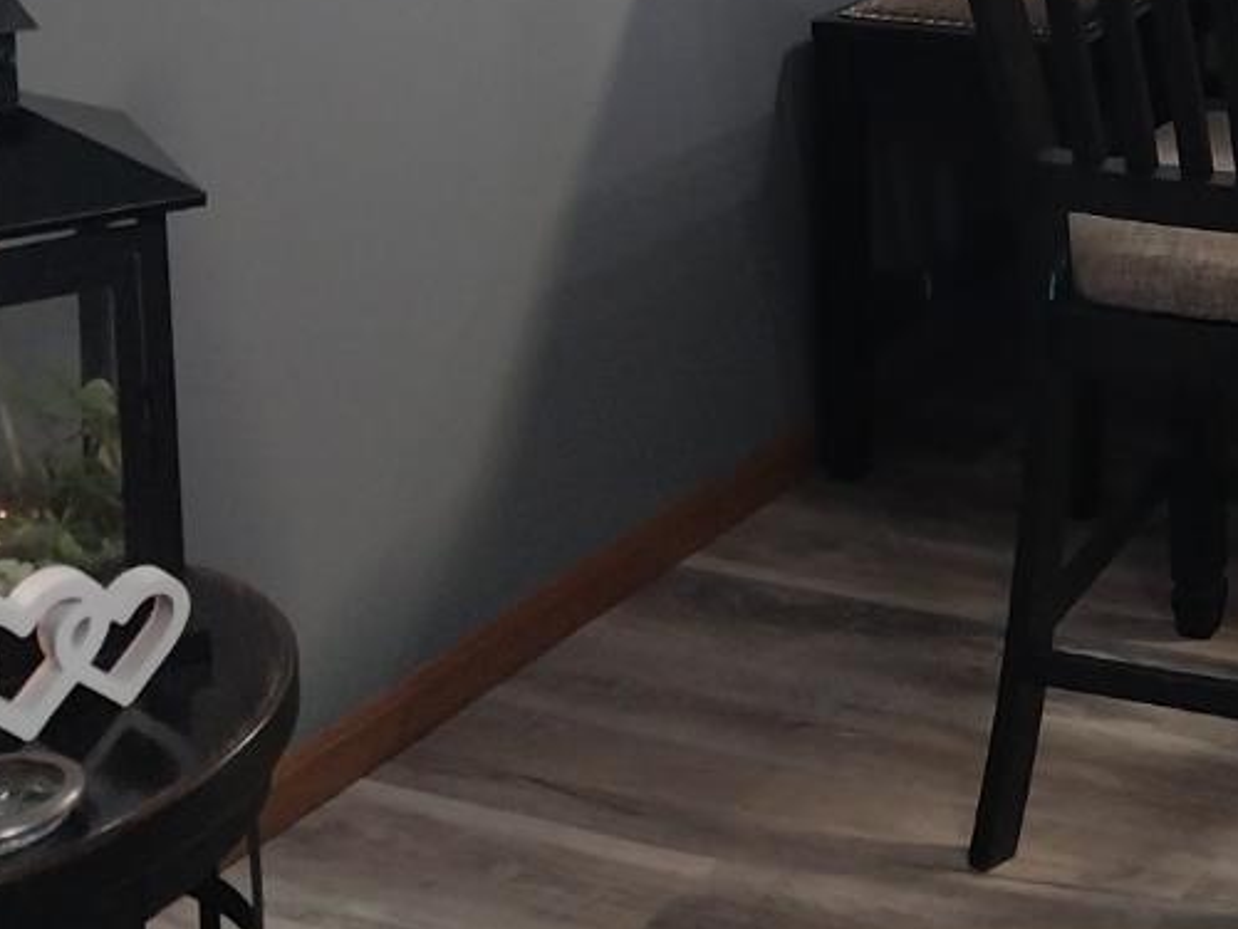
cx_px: 1364
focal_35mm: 78
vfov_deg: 17.2
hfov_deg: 23.5
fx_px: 2790
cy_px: -427
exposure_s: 1/40
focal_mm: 4
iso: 320
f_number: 1.8
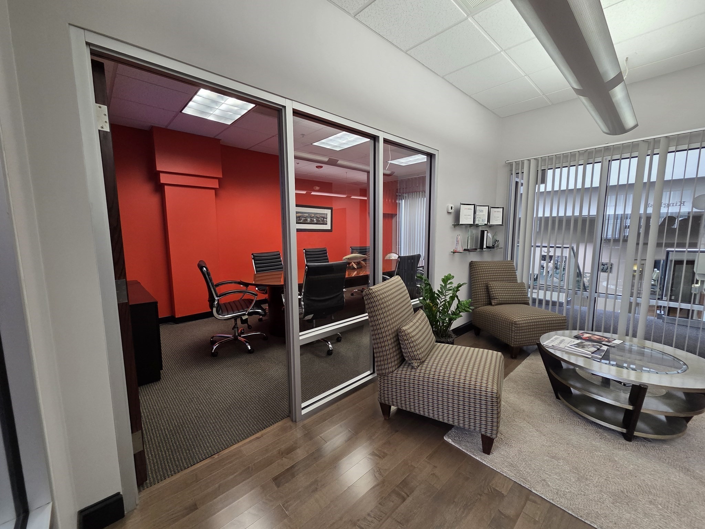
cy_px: 264
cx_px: 352
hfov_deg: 106.2
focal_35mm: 13
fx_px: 265
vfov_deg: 89.9
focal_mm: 2.2
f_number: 2.2
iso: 160
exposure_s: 1/60
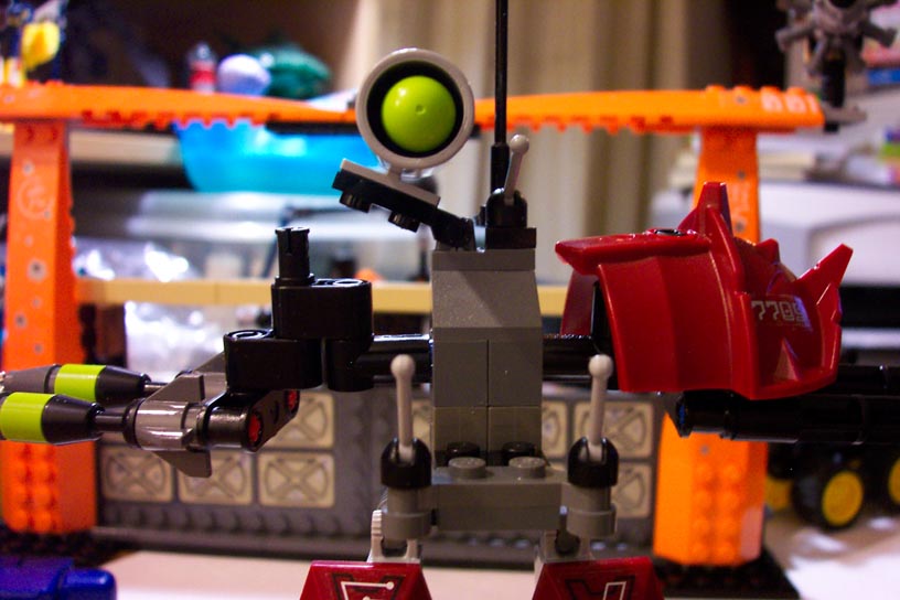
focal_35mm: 35
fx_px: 875
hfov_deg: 54.4
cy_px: 300
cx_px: 450
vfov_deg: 37.9
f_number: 2.8
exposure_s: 1/8
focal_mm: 7.5
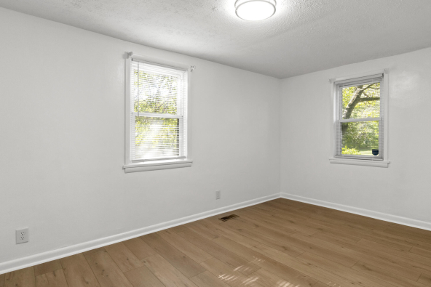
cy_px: 128
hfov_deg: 86.3
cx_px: 246
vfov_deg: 64.4
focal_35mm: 19
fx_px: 228
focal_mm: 10
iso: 400
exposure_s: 1/20
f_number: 8
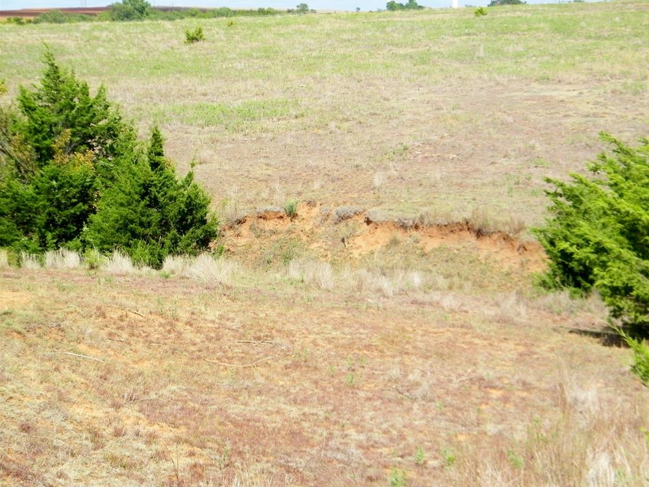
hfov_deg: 22.5
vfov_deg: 17.0
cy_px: 248
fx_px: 1631
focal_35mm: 87
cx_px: 332
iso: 80
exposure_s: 1/200
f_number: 9
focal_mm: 15.1
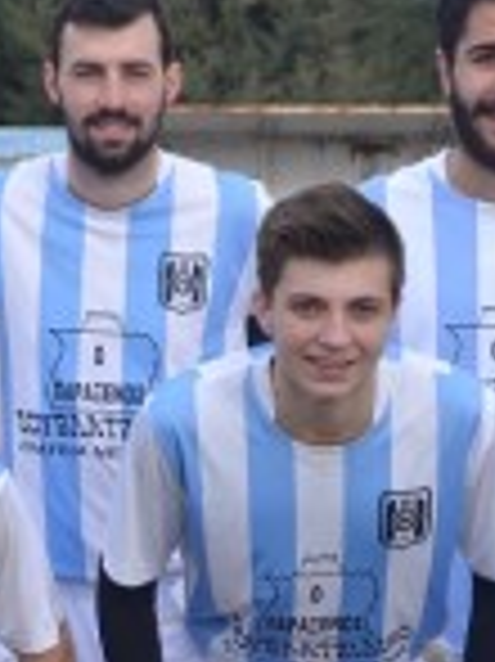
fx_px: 4945
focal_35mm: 259
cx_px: 266
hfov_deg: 5.7
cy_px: 612
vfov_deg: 7.6
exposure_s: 1/640
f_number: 5.3
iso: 400
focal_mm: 40
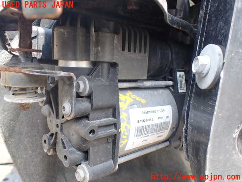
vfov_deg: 46.8
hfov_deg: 60.0
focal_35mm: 30
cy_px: 91
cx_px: 121
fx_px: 210
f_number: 2.3
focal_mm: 5.4
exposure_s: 1/125
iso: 125
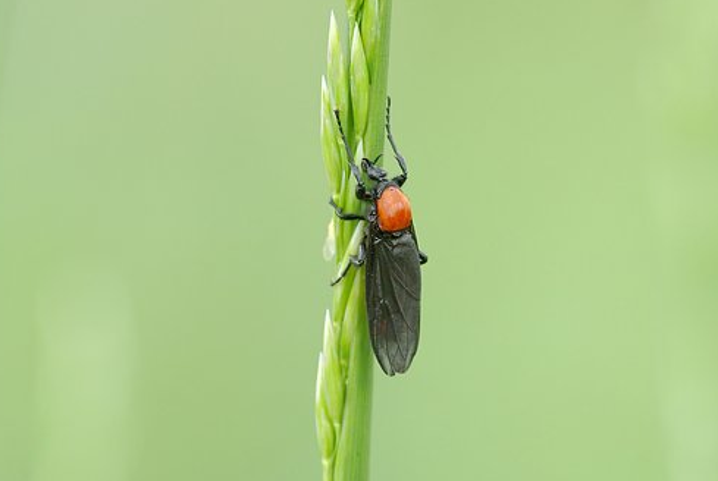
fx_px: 23717
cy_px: 244
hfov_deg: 1.7
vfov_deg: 1.2
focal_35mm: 1187
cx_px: 357
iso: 400
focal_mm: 420
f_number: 8
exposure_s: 1/250
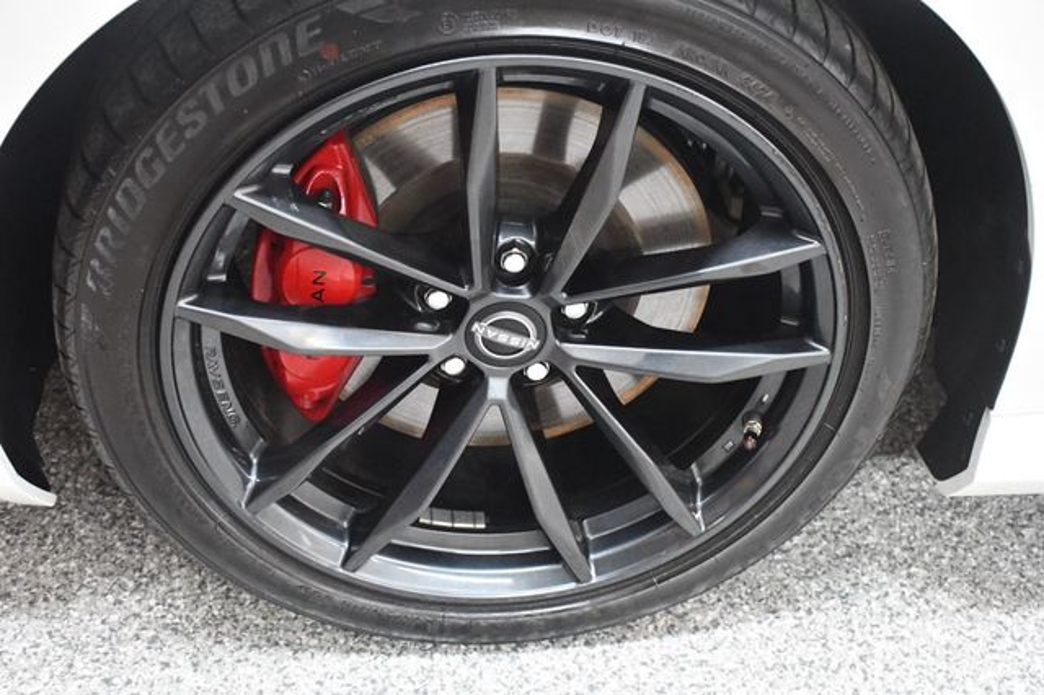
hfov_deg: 33.4
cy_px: 348
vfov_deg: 22.6
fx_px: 1739
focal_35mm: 60
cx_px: 522
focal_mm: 40
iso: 6400
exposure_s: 1/60
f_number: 4.5
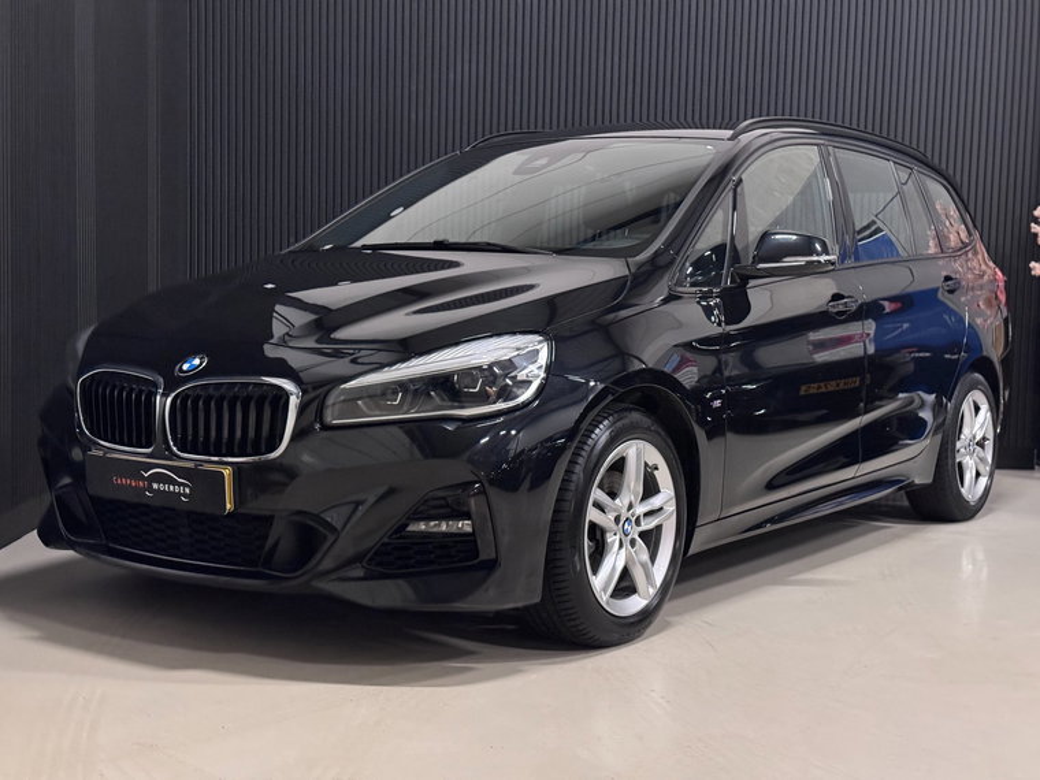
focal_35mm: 48
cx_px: 520
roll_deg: -0.6
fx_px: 1442
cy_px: 390
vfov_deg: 30.3
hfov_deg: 39.7
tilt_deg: -3.6
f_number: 1.78
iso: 640
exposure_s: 1/25
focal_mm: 6.76
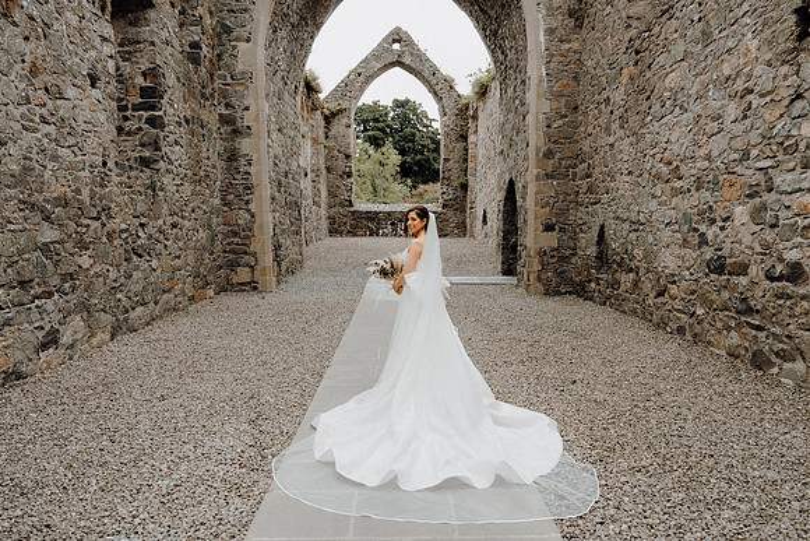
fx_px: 561
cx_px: 405
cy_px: 270
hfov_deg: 71.7
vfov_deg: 51.5
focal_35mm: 25
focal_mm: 24
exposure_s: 1/160
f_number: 3.5
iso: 160
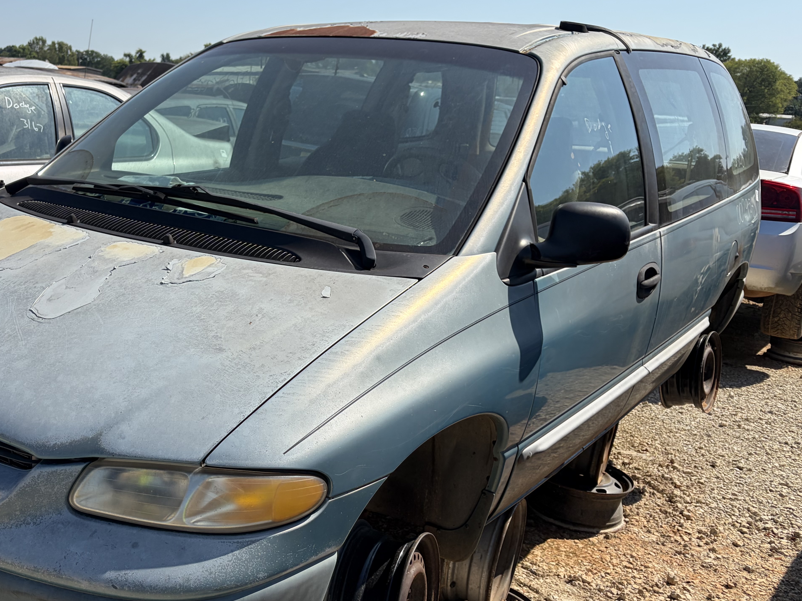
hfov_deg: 46.7
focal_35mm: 39
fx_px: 904
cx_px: 234
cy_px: 333
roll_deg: -4.4
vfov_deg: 36.8
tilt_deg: -15.0
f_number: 1.6
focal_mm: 5.96
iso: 64
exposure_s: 1/4329
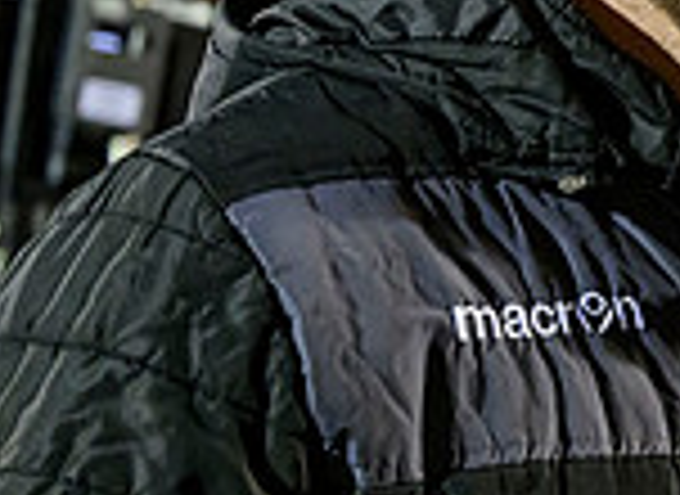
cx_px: 1375
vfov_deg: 4.2
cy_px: 119
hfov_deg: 5.6
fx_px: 6805
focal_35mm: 350
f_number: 3.2
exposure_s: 1/500
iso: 6400
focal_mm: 86
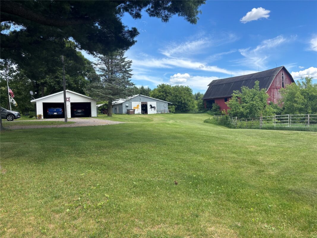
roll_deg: +1.2
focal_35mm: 26
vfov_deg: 53.1
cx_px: 158
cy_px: 119
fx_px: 238
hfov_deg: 67.3
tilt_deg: -3.6
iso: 50
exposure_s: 1/1751
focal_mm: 5.96
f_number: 1.6
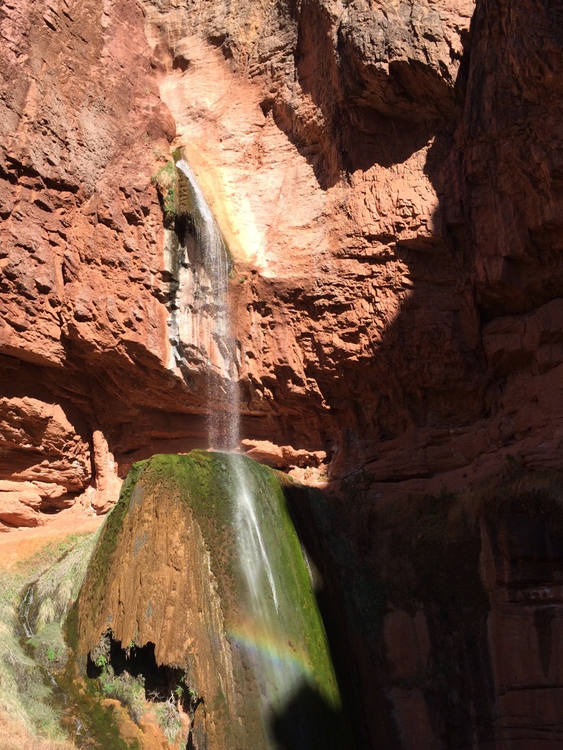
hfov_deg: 38.6
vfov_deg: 49.9
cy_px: 432
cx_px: 254
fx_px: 802
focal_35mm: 37
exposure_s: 1/1172
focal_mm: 4.15
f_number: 2.2
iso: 32
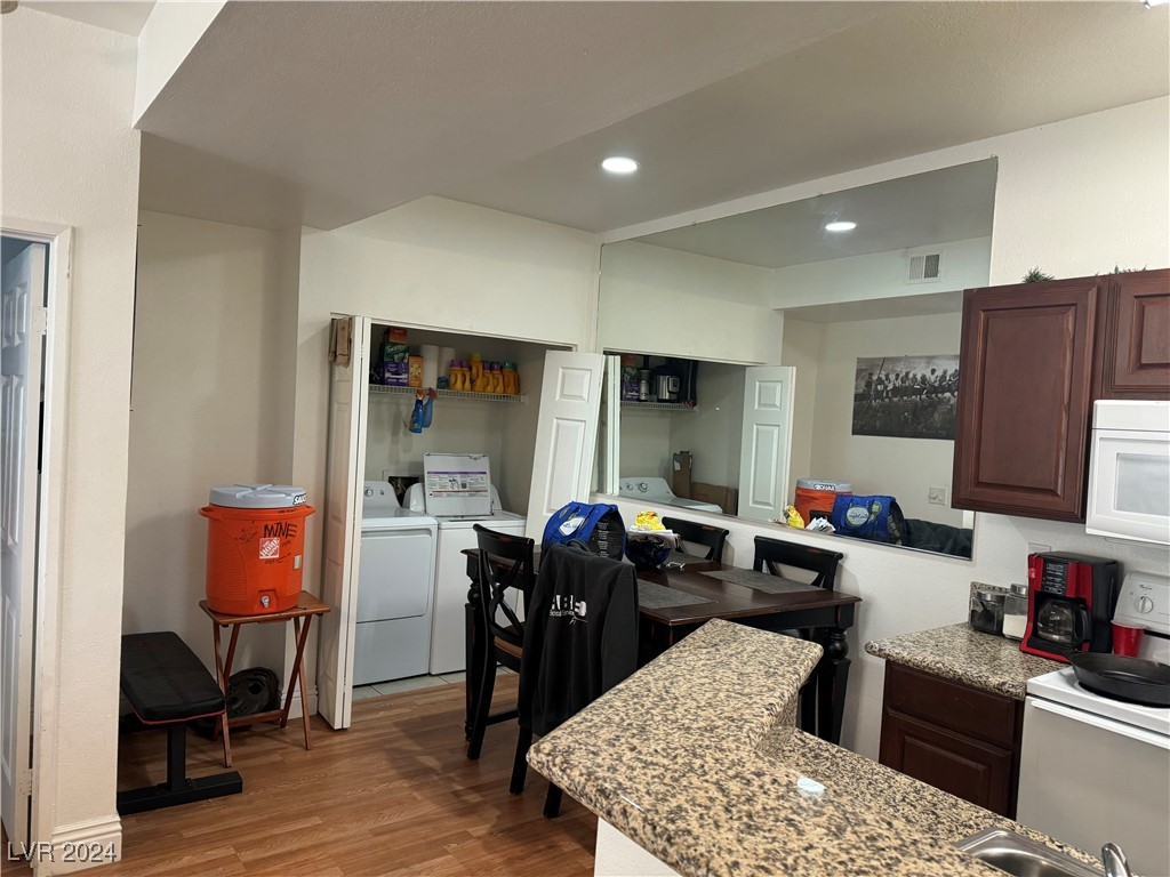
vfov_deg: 56.8
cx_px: 585
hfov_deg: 71.6
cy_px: 438
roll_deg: -2.6
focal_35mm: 24
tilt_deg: -0.7
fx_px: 811
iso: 250
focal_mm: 6.76
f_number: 1.78
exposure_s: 1/60
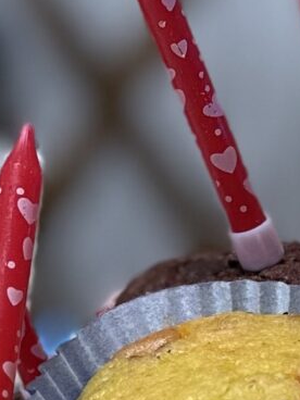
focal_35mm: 167
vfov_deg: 11.7
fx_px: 1930
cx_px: 504
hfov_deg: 8.6
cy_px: 411
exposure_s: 1/78
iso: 250
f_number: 1.78
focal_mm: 6.86
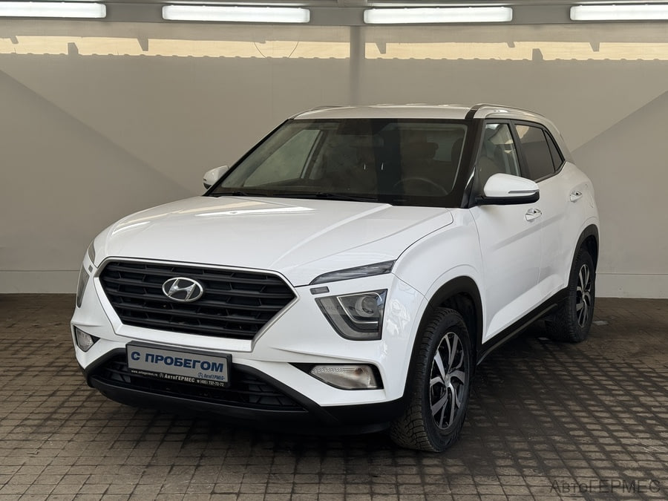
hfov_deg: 39.7
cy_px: 250
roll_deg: -1.4
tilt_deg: -8.7
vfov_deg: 30.3
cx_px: 334
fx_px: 926
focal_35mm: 48
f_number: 1.78
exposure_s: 1/1059
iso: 64
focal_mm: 6.76
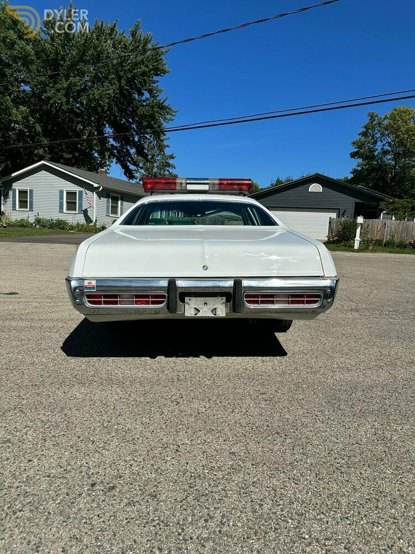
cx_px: 208
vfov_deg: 71.6
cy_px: 277
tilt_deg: -6.5
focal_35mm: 24
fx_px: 384
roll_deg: -2.6
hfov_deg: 56.8
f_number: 1.78
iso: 80
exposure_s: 1/9709
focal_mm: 6.86
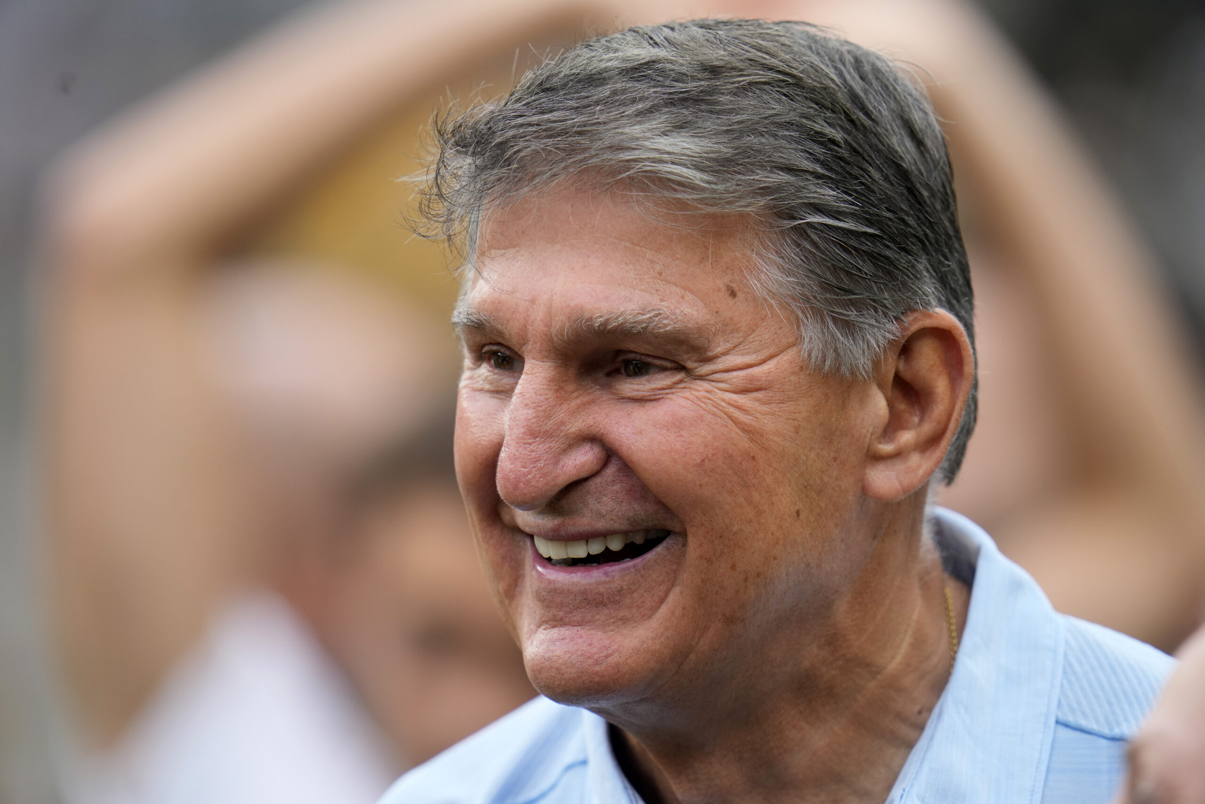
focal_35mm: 560
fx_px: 18744
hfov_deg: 3.7
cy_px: 402
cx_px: 602
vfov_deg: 2.5
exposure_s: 1/1000
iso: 640
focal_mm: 560
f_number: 4
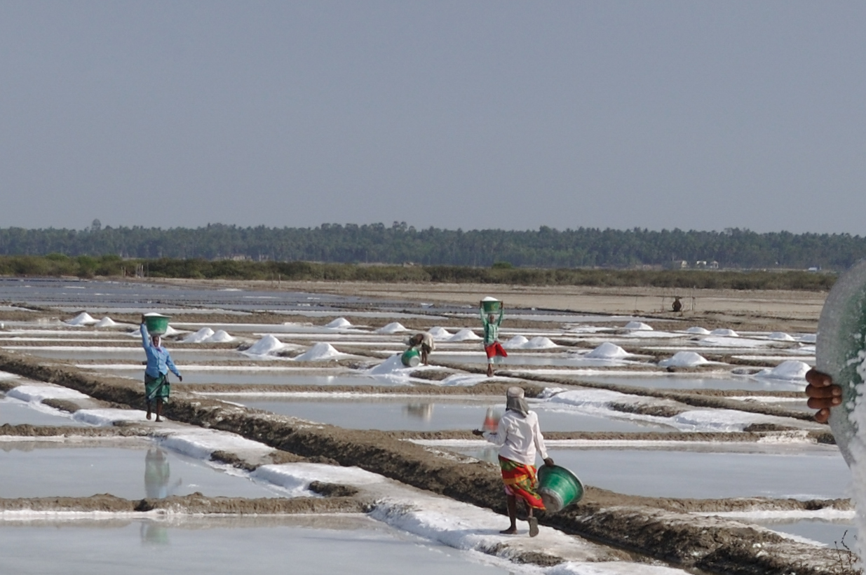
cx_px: 459
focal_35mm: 124
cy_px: 952
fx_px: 2979
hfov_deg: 16.5
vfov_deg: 10.5
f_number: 10
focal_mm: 24
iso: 200
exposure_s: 1/640
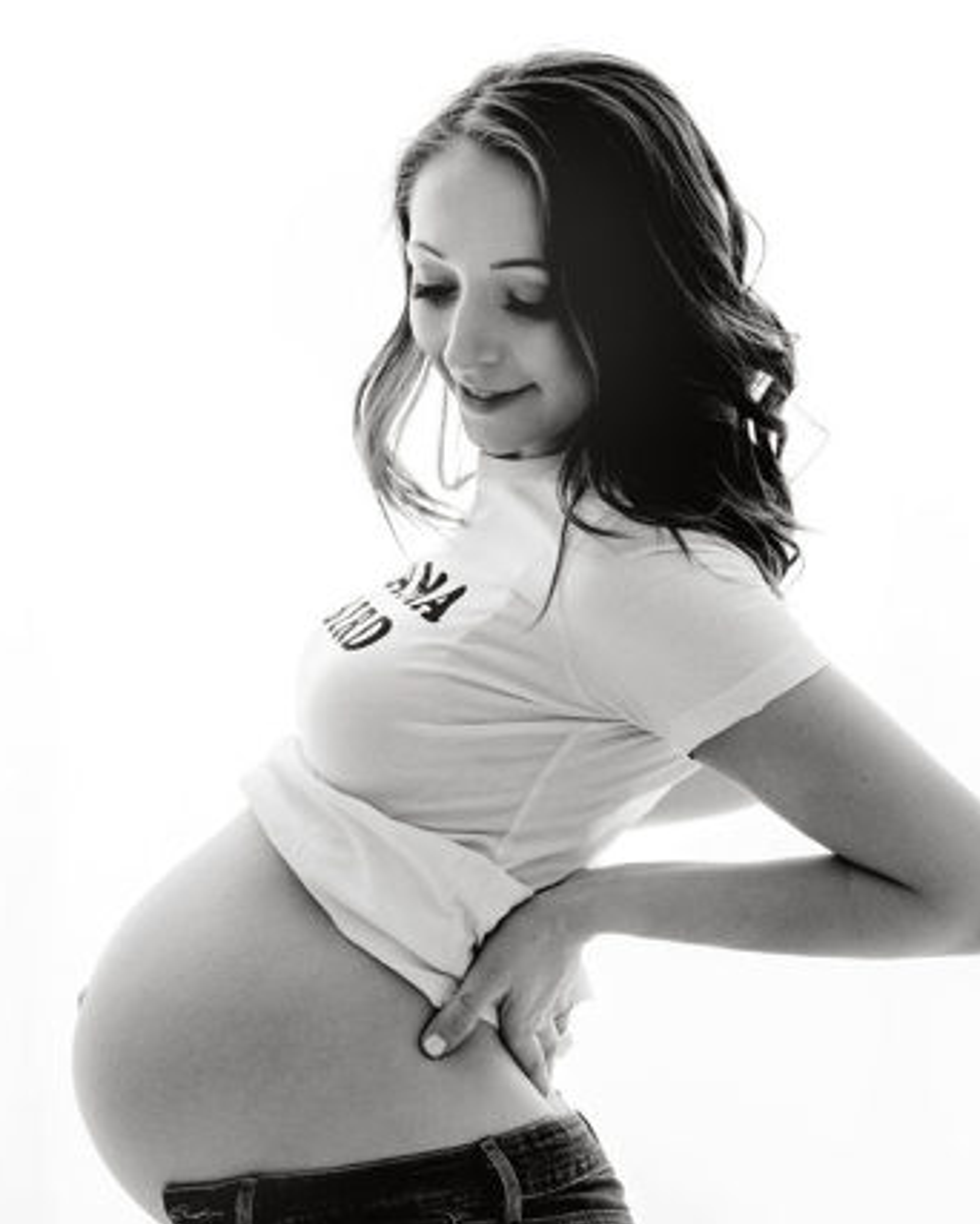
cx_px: 418
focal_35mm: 79
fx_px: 2862
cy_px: 744
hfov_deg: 19.4
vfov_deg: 24.1
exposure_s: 1/200
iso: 160
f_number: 2.5
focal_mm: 50
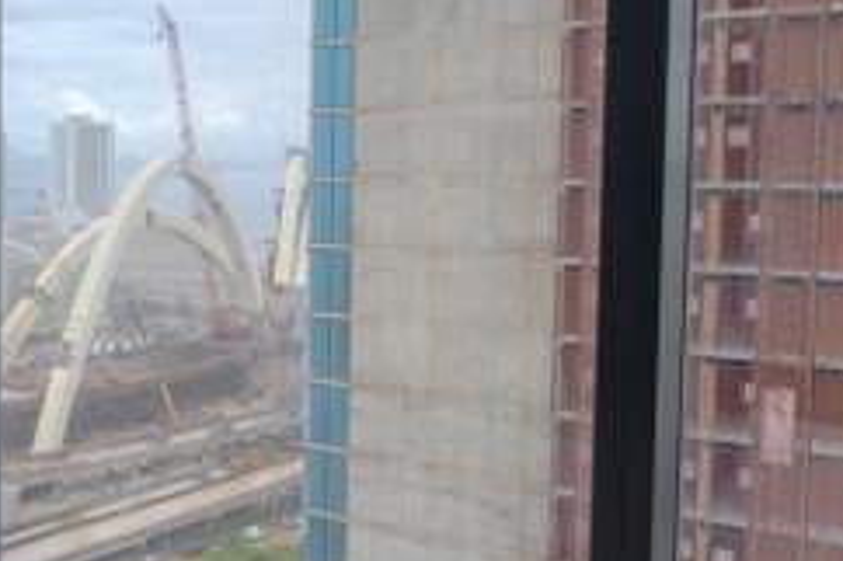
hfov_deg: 33.0
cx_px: -77
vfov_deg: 25.5
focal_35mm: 53
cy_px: 253
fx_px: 1240
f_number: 7.1
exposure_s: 1/100
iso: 125
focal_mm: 16
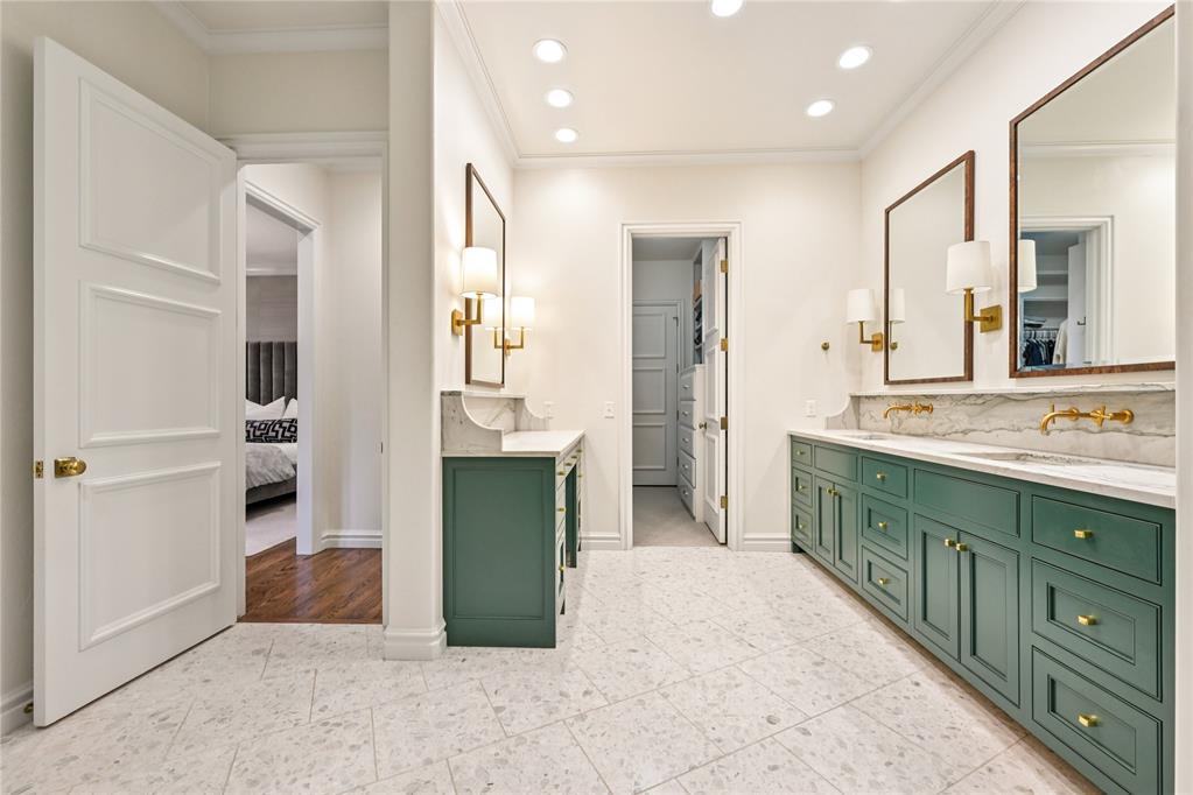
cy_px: 398
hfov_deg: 100.4
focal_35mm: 15
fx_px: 497
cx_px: 596
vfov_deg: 77.3
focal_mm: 15
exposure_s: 1/50
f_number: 7.1
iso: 250
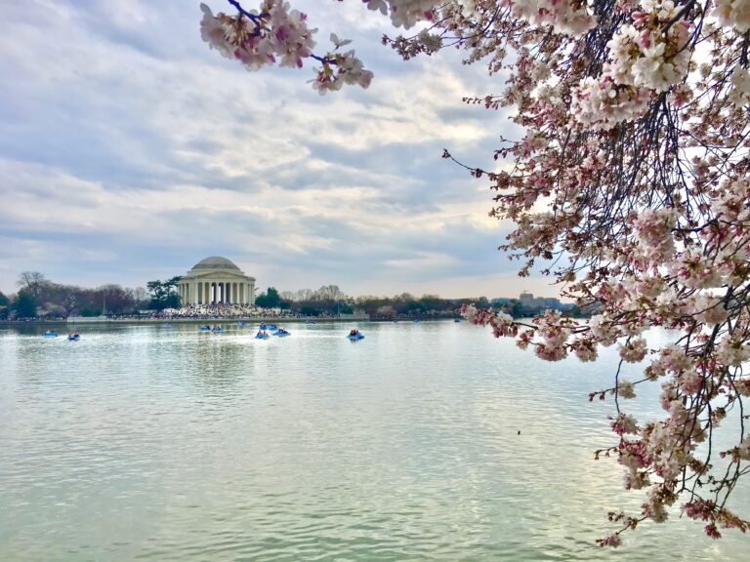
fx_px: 628
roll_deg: +1.2
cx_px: 375
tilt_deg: +2.3
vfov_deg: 48.2
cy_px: 281
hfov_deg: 61.7
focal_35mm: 29
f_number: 2.2
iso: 25
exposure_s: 1/962
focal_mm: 4.15
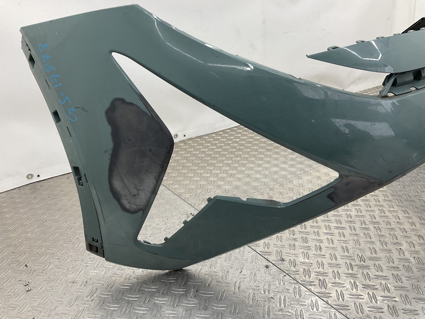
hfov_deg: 61.7
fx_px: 356
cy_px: 160
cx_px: 212
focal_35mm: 29
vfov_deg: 48.2
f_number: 1.8
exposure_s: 1/120
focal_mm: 3
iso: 40
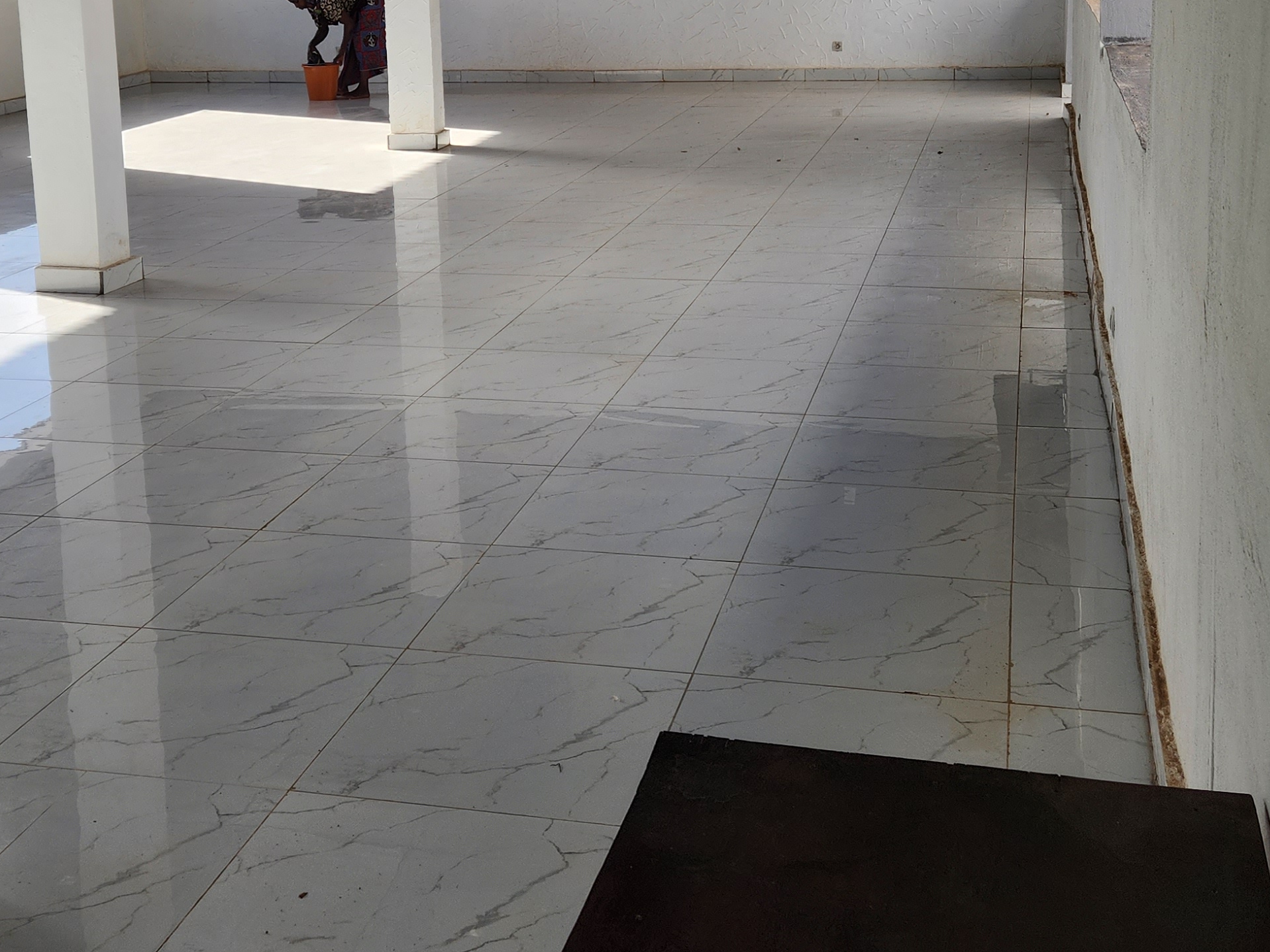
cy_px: 195
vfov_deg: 29.6
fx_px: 1761
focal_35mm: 48
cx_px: 556
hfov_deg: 39.6
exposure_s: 1/609
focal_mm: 5.4
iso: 20
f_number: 1.8
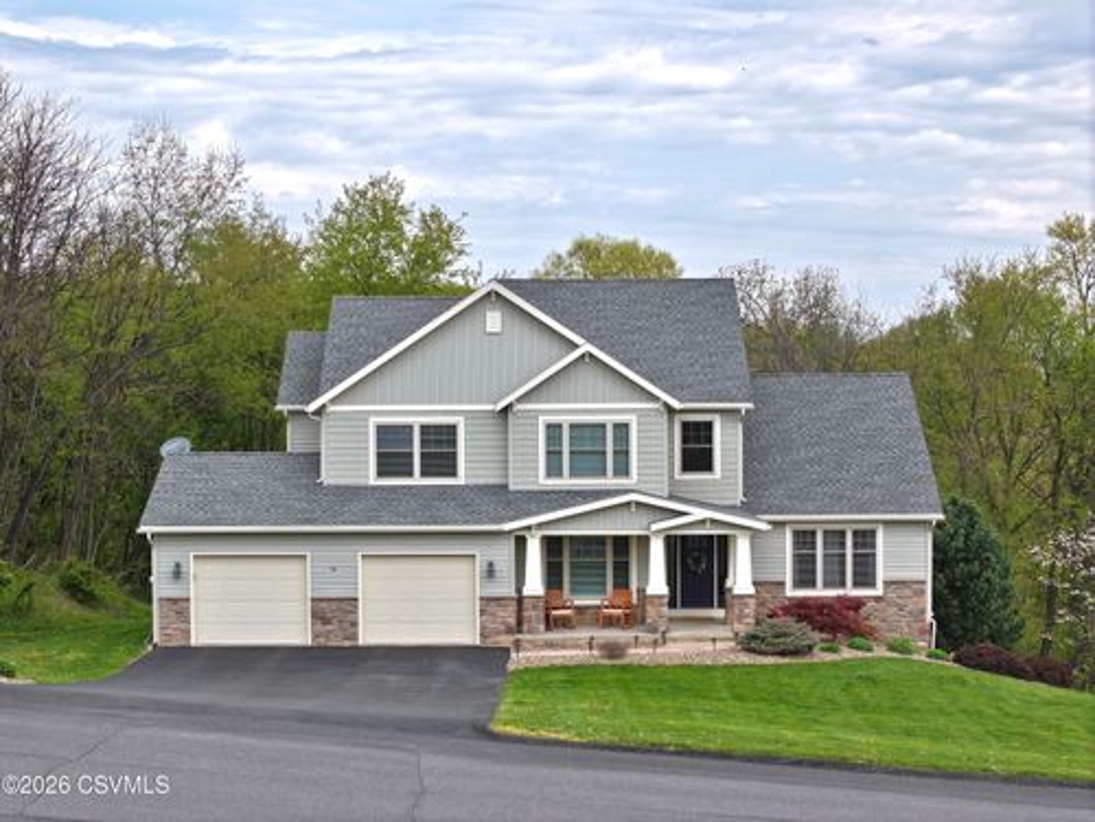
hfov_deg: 27.8
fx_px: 2214
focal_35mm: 70
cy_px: 411
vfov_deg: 21.0
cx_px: 548
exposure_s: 1/1250
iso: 130
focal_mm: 19.35
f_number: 2.8
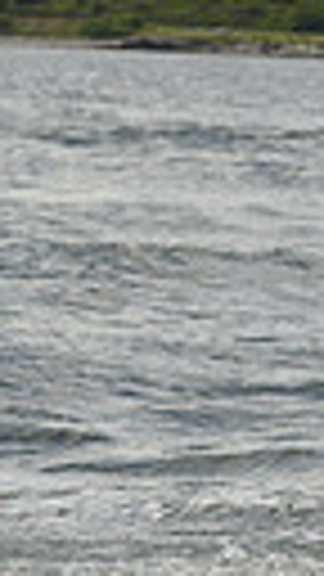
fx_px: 5071
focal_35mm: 332
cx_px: 1215
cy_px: -187
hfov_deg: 3.5
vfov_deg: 6.4
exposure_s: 1/1600
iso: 280
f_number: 6.3
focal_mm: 70
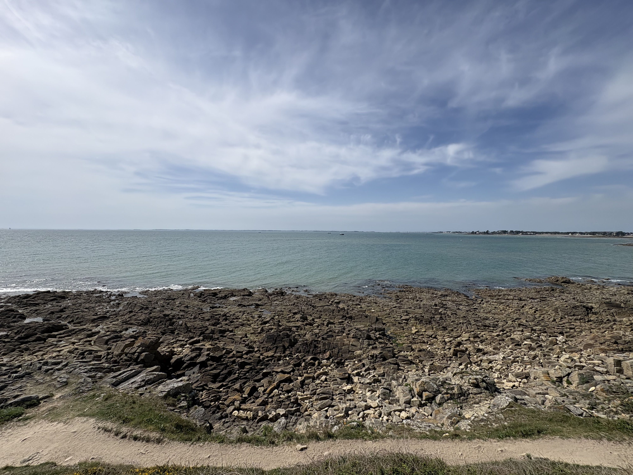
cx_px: 316
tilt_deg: -0.6
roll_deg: -0.2
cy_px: 238
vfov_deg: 85.7
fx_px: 256
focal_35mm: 14
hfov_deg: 102.1
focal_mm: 2.22
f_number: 2.2
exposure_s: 1/4630
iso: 50
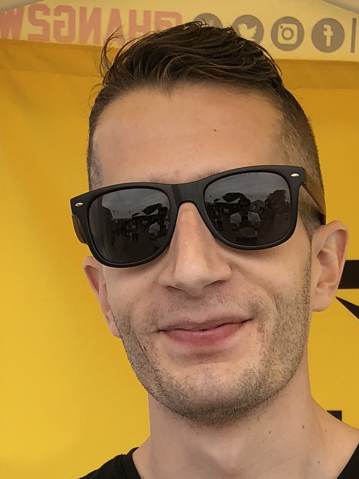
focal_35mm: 98
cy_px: 674
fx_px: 1356
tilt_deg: -11.2
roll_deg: -1.5
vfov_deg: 18.2
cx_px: 310
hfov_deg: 14.9
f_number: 1.8
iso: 20
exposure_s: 1/362
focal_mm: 4
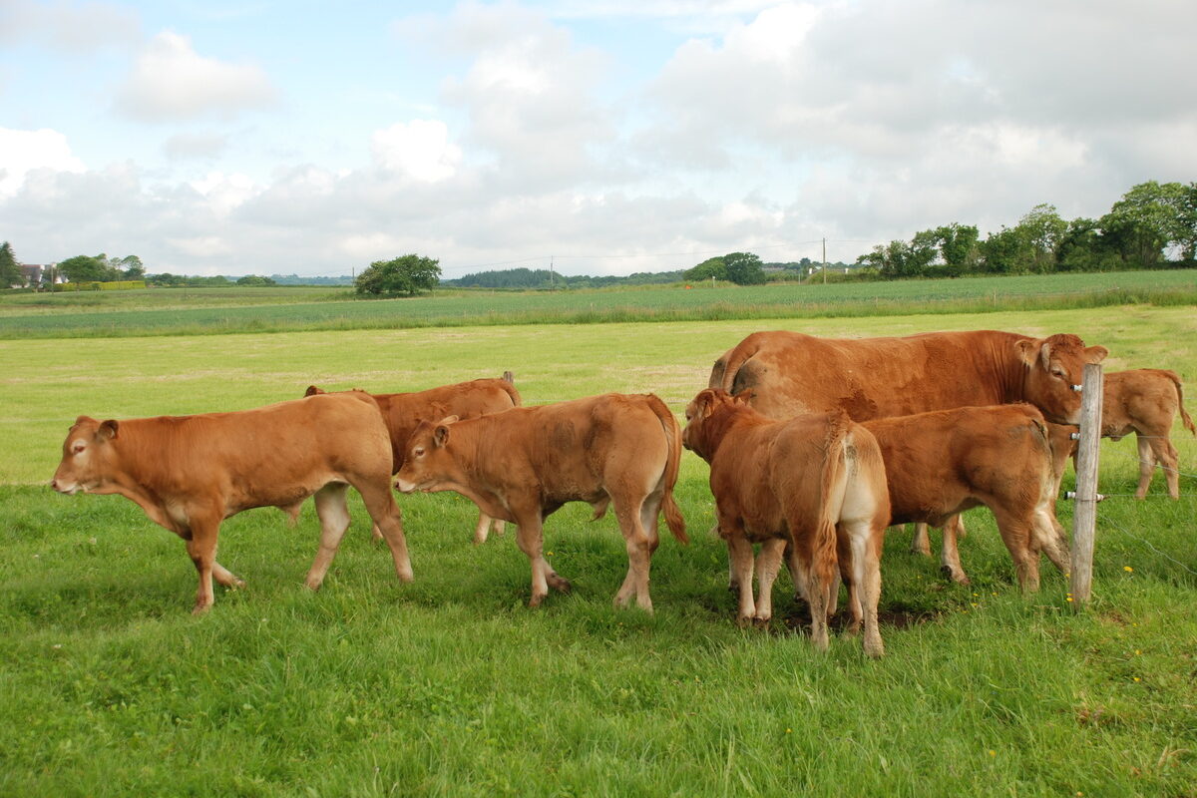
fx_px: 1596
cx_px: 598
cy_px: 399
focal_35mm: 48
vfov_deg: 28.1
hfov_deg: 41.1
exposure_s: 1/125
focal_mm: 32
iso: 100
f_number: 5.6
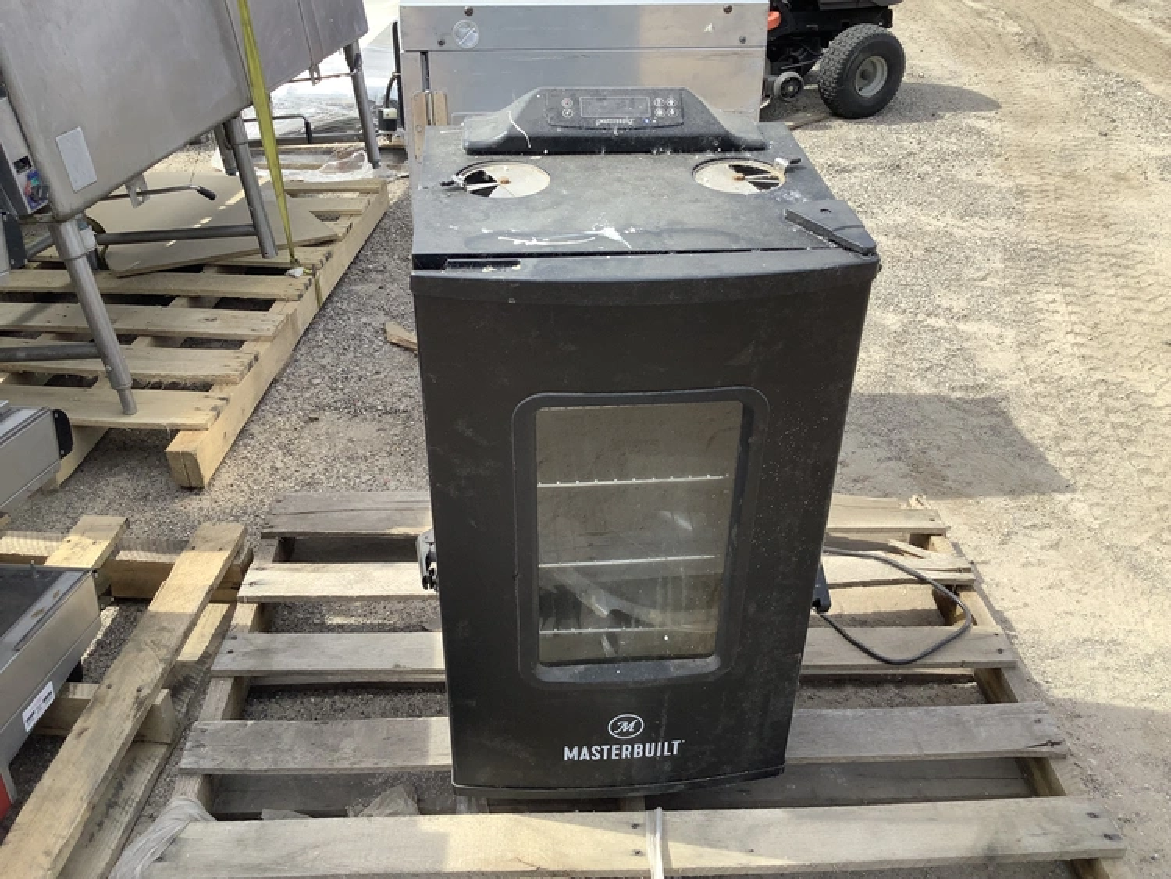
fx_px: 1049
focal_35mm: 31
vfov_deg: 45.5
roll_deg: -1.3
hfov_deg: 58.3
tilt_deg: -30.2
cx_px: 586
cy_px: 440
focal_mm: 3.3
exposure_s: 1/679
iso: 25
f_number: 2.4
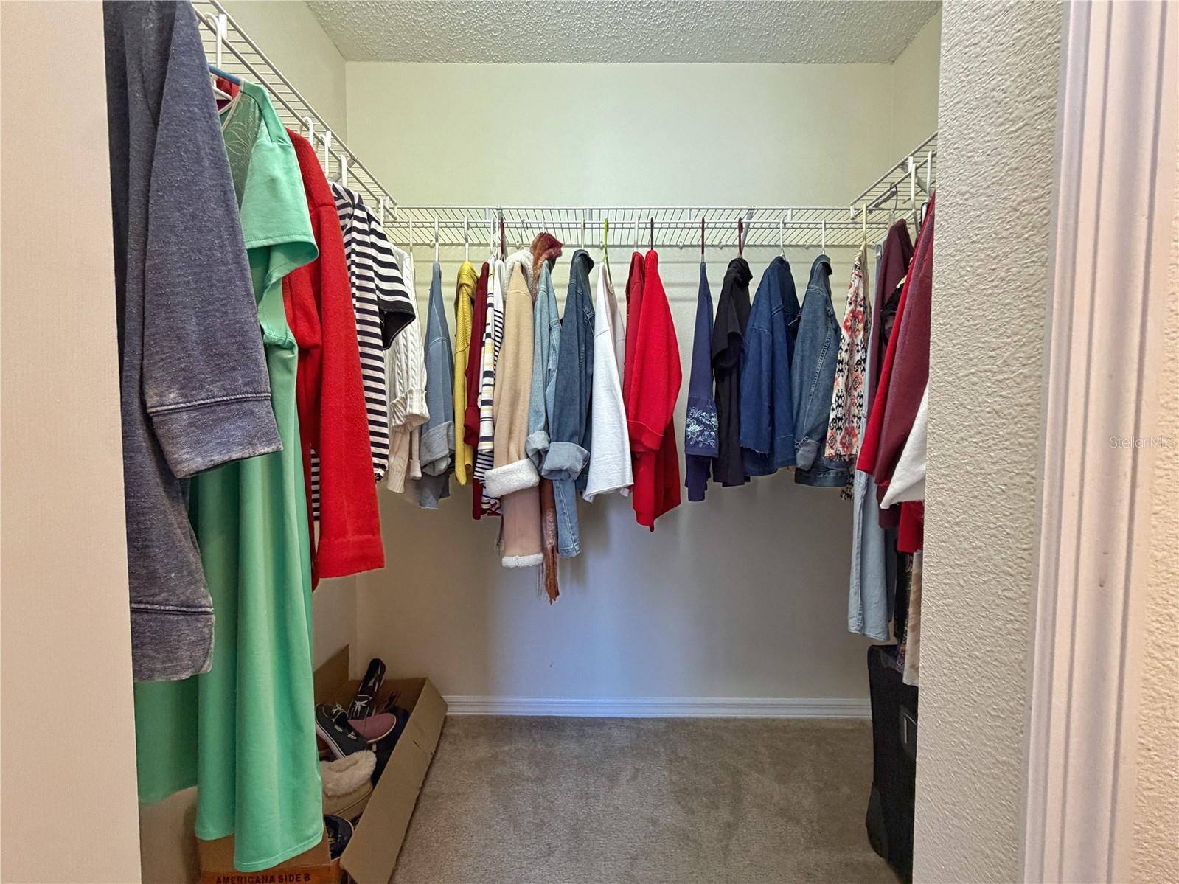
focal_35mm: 14
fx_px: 477
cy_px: 442
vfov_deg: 85.7
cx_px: 590
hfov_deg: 102.1
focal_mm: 2.22
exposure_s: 1/60
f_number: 2.2
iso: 400
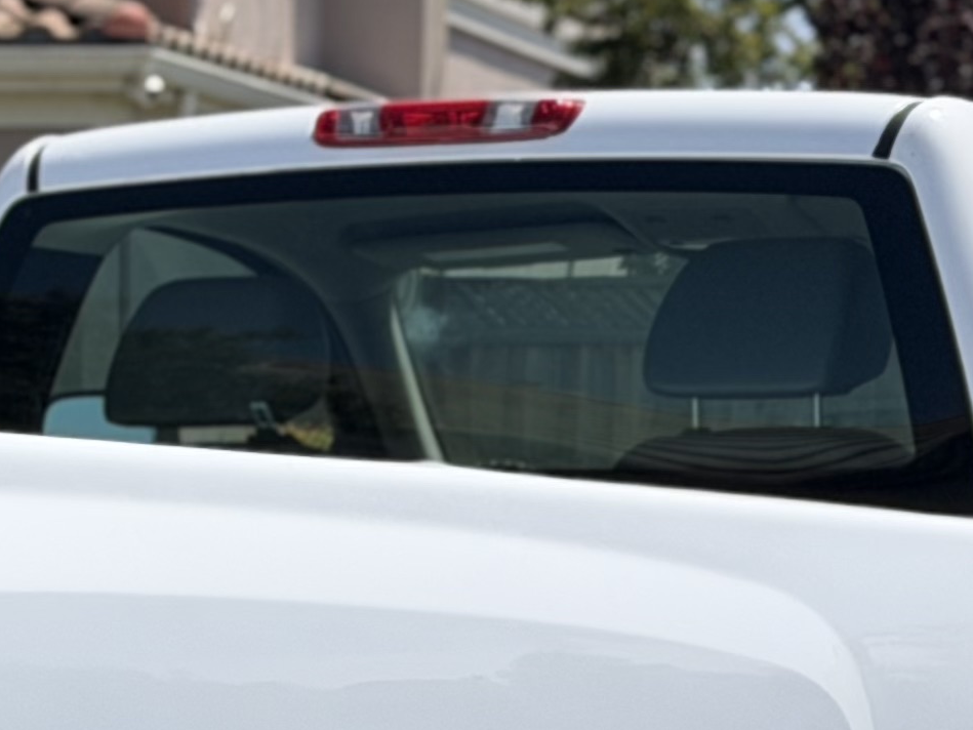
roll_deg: -0.5
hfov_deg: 9.7
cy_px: 628
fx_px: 5735
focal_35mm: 204
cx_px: 112
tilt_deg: -2.3
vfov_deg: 7.3
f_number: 1.78
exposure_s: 1/5208
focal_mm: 6.76
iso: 64
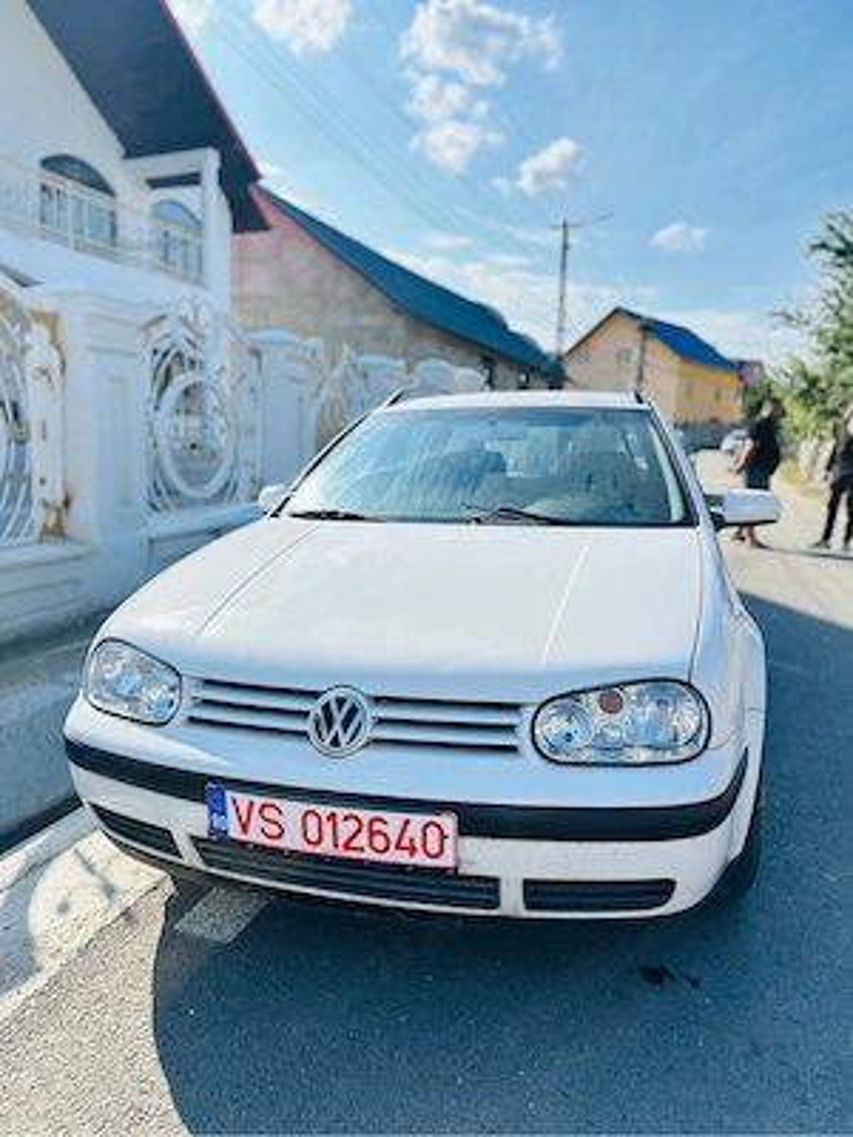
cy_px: 568
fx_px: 789
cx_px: 426
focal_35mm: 24
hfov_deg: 56.8
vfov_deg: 71.6
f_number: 1.78
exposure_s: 1/4348
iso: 80
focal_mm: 6.86
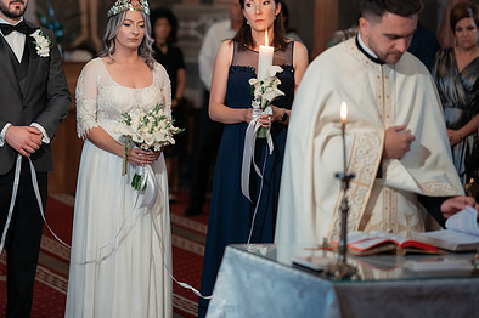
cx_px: 150
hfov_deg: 16.4
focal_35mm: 125
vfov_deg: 10.9
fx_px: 1662
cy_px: 93
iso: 1600
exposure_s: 1/200
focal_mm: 85
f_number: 1.8
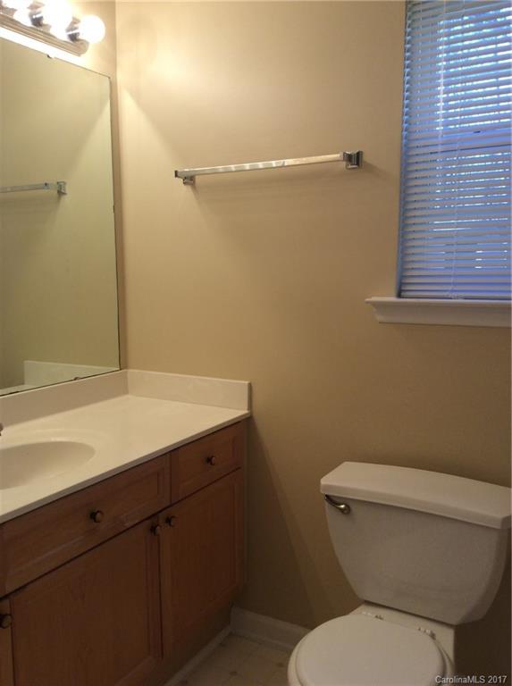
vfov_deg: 56.9
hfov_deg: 44.0
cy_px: 343
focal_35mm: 32
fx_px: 633
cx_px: 256
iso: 32
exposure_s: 1/60
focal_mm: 3.3
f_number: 2.4
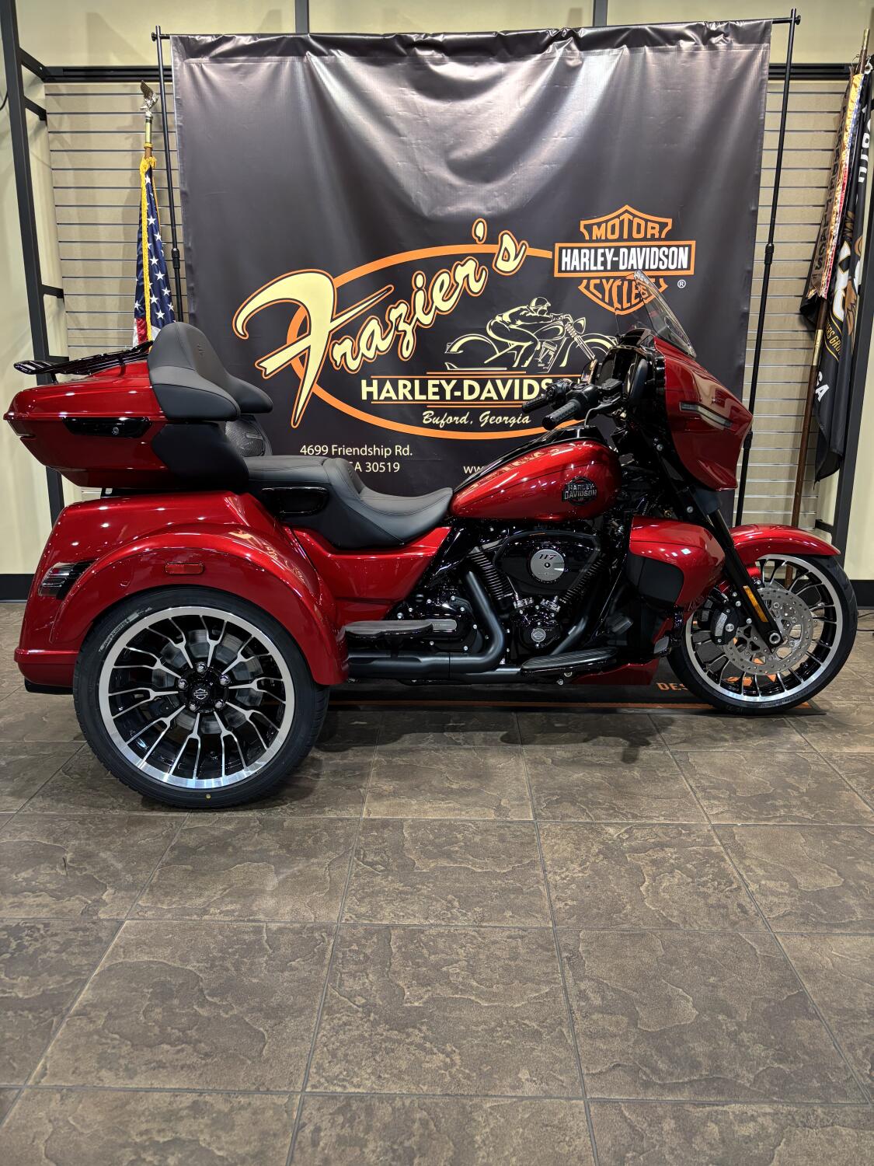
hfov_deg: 53.1
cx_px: 437
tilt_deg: -13.1
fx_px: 875
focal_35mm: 26
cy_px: 583
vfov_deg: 67.3
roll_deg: -1.3
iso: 200
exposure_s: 1/60
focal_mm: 5.96
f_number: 1.6
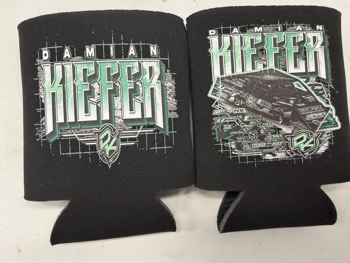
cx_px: 175
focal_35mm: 24
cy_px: 132
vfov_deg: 56.8
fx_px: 243
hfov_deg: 71.6
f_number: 2.2
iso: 320
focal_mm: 2.22
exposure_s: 1/60
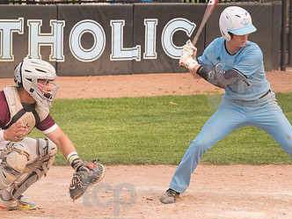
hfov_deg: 6.1
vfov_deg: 4.5
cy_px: 84
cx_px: 234
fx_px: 2758
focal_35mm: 327
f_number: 5.6
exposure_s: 1/2000
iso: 1000
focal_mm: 130
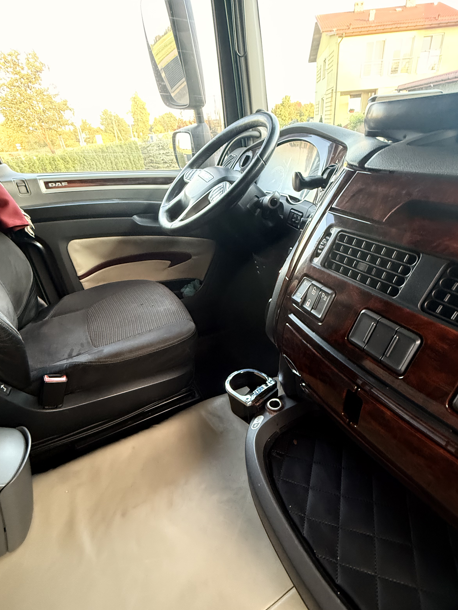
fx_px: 318
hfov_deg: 71.5
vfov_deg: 87.7
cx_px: 242
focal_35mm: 18
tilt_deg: -31.5
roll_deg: +0.9
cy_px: 314
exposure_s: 1/60
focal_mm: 2.22
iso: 640
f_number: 2.2
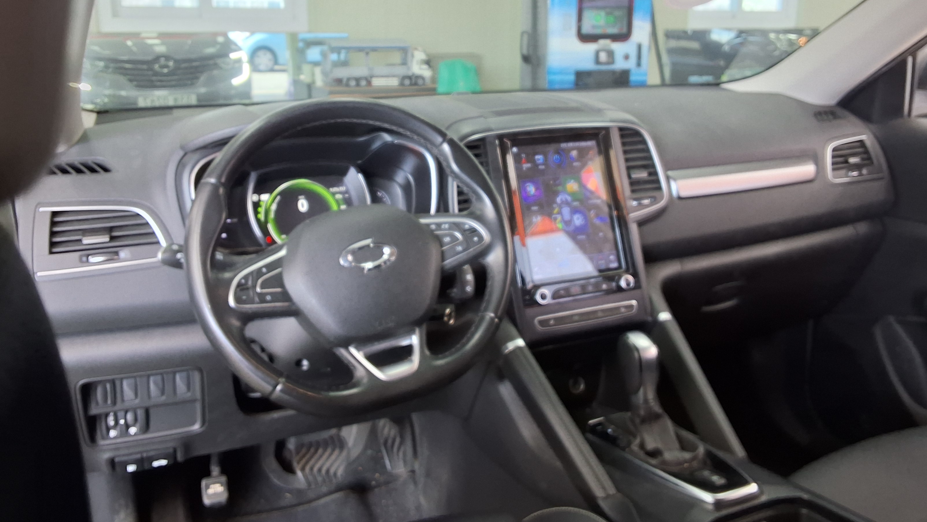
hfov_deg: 62.6
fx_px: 762
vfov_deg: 37.5
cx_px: 467
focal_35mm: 31
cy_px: 191
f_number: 1.9
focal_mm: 2.91
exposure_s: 1/40
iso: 64
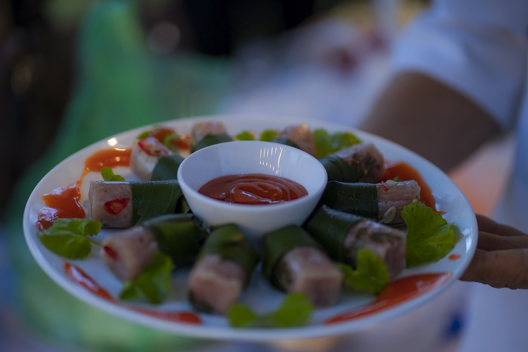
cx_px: 264
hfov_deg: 23.9
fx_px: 1247
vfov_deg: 16.1
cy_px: 176
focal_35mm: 85
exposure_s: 1/160
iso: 320
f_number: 2
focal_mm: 85
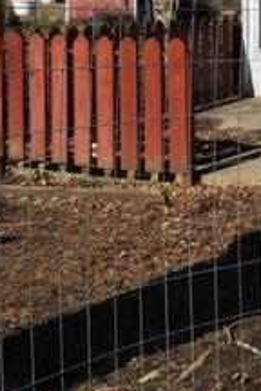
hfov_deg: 16.3
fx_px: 805
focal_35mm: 74
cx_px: 426
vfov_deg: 26.1
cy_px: 11
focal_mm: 4.3
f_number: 3.3
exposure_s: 1/2000
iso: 100
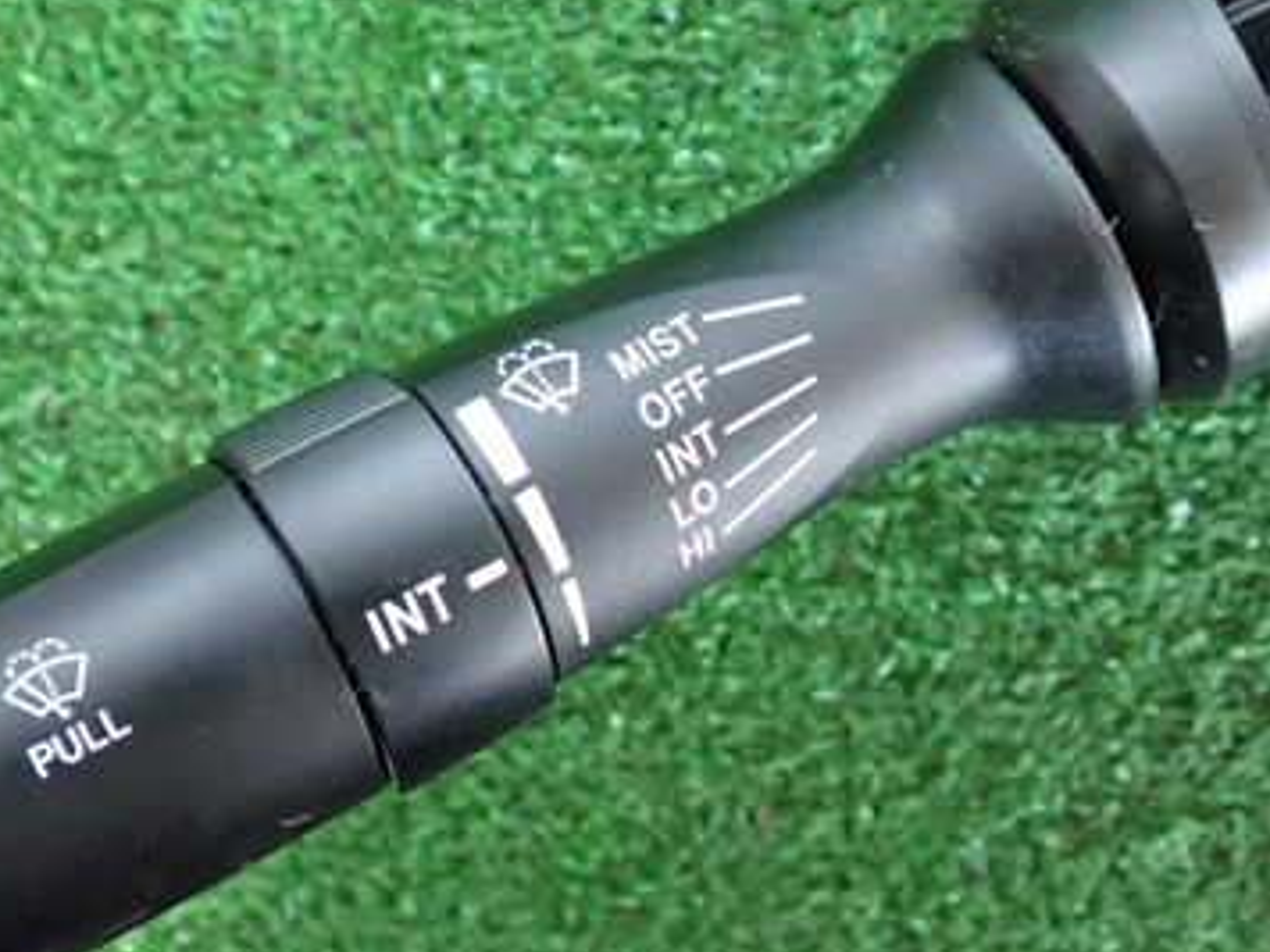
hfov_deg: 35.5
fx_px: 1981
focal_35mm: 54
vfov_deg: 27.0
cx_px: 631
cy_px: 410
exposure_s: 1/30
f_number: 2.4
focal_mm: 5.79
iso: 640
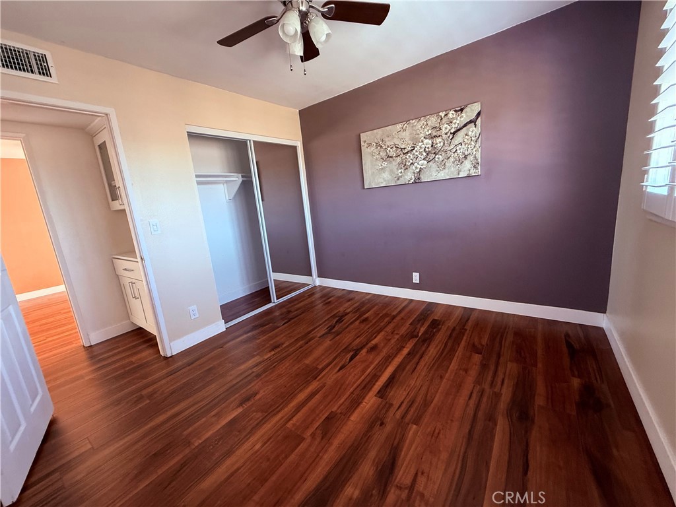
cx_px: 338
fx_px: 273
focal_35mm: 14
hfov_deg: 102.1
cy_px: 254
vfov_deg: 85.7
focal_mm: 2.22
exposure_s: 1/95
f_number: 2.2
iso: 320
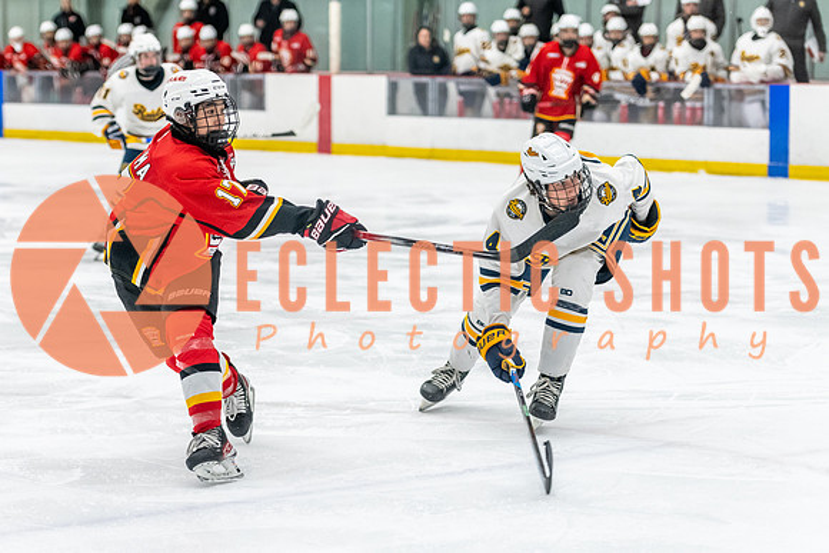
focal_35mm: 125
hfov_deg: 16.3
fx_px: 2887
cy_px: 391
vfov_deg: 10.9
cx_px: 309
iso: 3200
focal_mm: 86
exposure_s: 1/800
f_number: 2.8
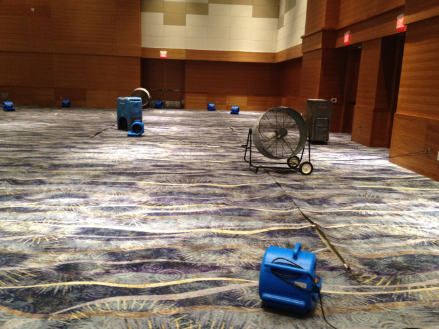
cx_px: 220
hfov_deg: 52.6
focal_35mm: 35
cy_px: 164
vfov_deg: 40.7
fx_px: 444
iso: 250
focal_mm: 4.28
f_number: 2.4
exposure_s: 1/20
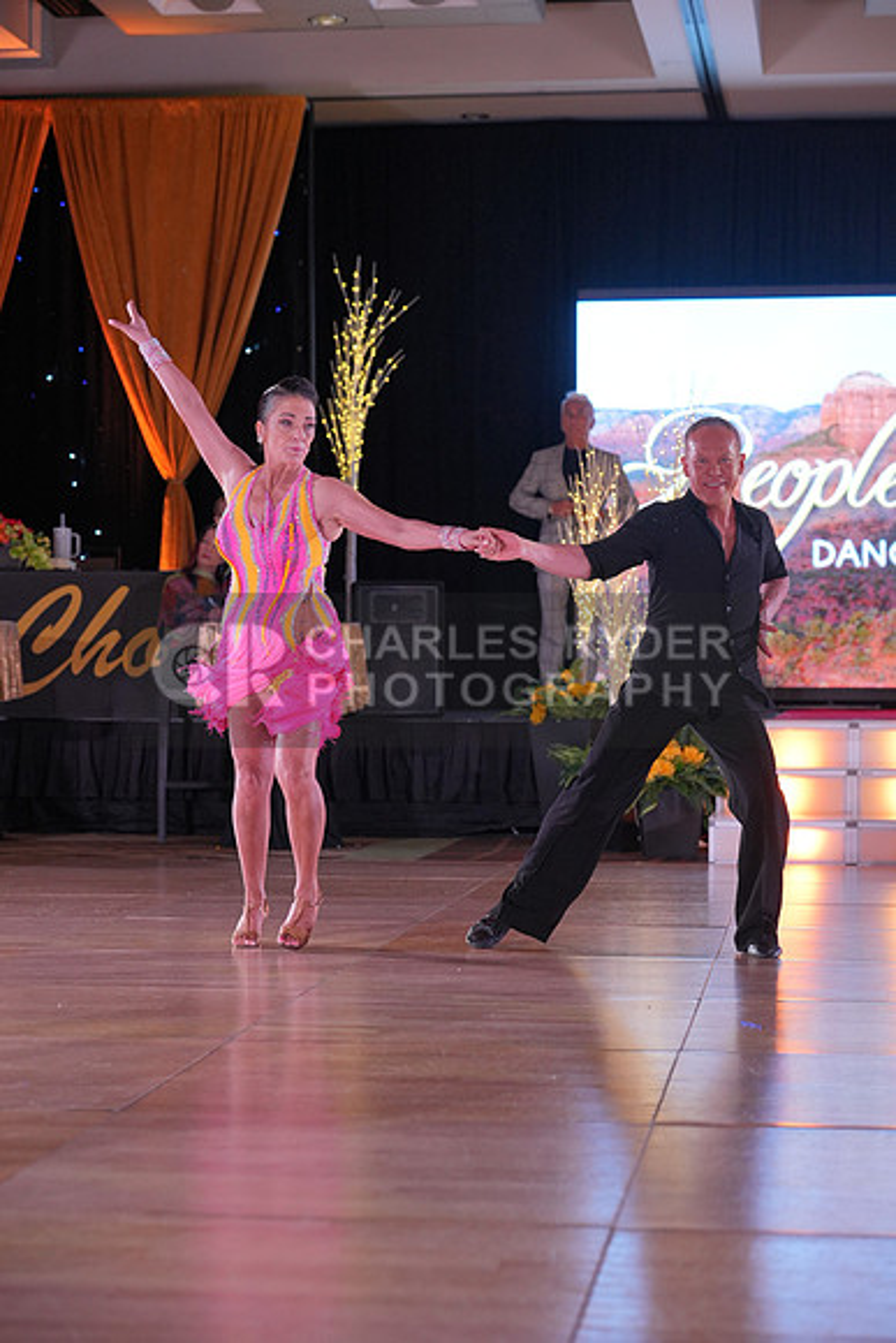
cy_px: 672
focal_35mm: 73
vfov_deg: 27.7
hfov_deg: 18.7
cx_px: 448
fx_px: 2723
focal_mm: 73
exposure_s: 1/400
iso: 1600
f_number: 3.5
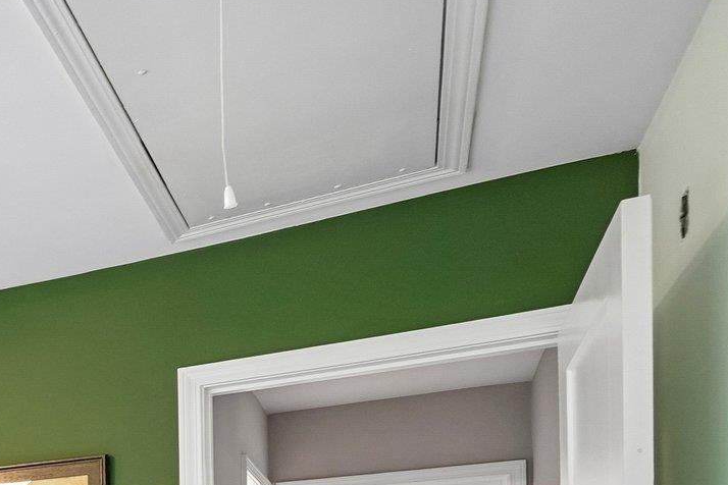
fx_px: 869
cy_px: 666
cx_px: -293
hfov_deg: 31.0
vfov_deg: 25.7
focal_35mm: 43
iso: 400
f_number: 8
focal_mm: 10
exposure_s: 1/4
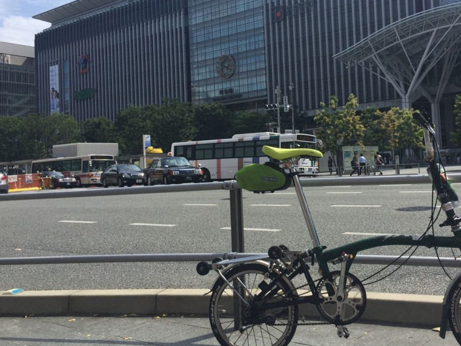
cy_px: 141
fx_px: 519
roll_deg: +2.0
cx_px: 295
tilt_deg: +3.0
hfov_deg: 47.3
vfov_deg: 36.7
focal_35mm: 39
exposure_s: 1/1464
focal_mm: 4.15
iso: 32
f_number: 2.2
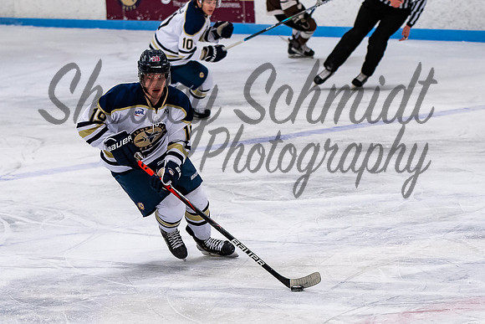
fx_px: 2970
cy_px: 165
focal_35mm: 220
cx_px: 192
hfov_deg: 9.3
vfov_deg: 6.2
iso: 1250
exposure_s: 1/800
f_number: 3.2
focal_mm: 92
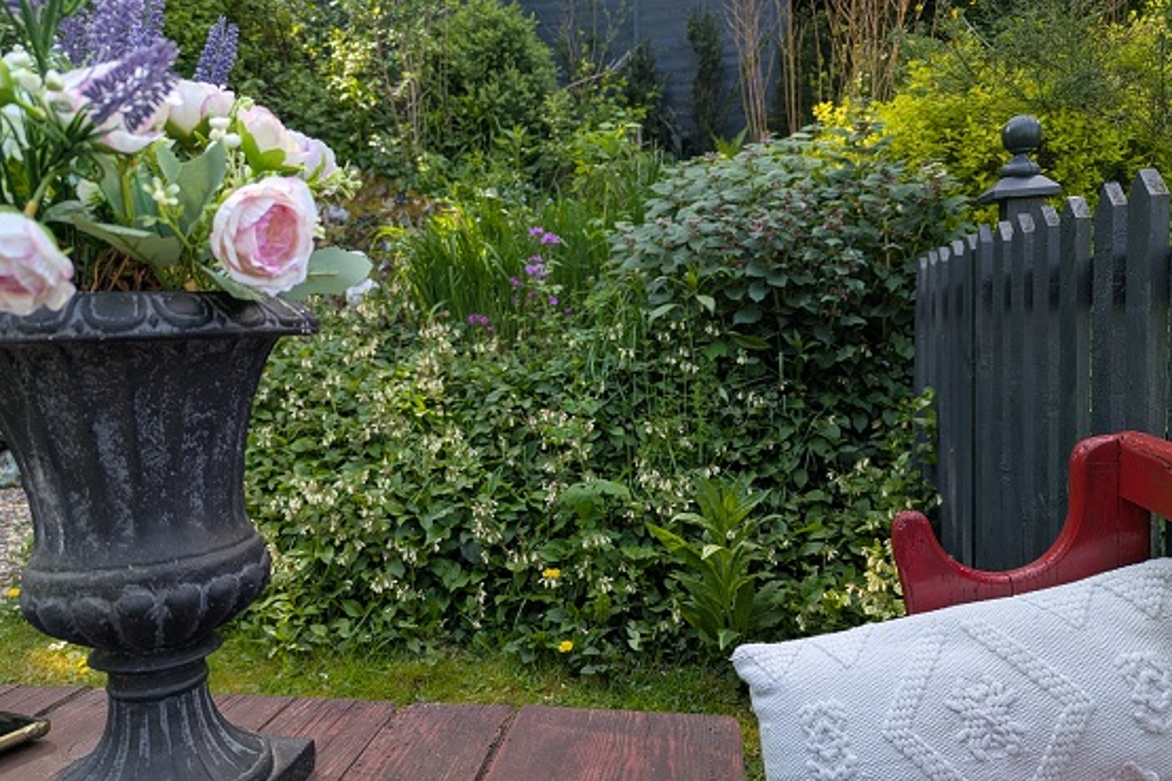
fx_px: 879
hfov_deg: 67.4
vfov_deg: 47.8
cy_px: 446
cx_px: 570
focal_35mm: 27
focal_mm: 6.81
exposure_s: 1/329
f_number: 1.85
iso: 43
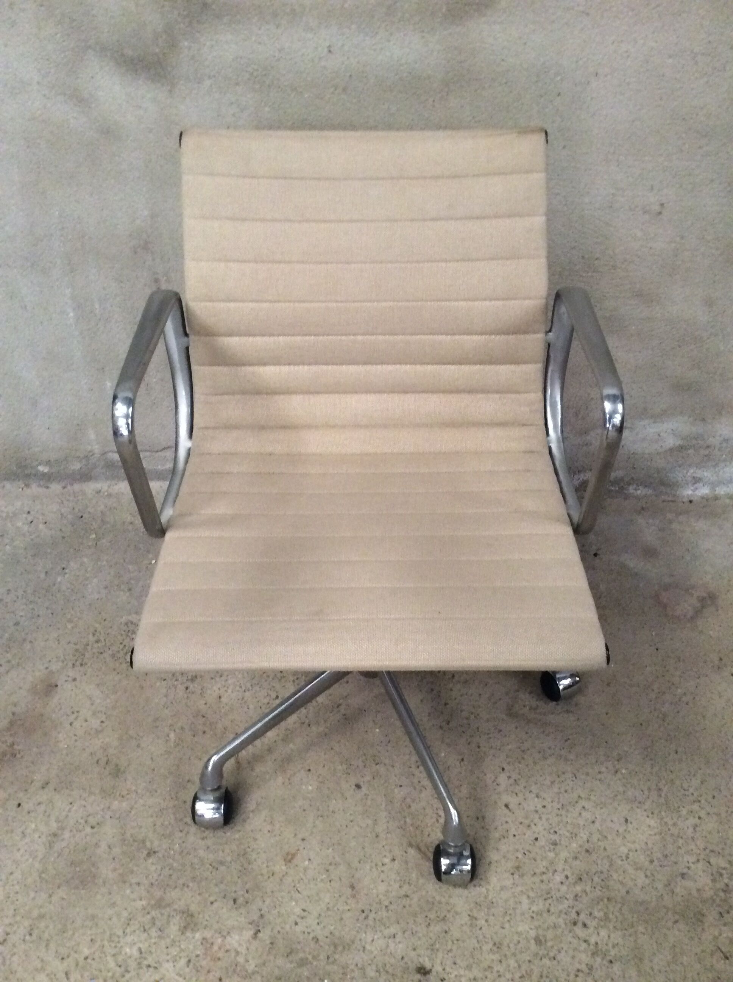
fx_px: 906
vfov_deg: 56.9
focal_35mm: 32
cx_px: 366
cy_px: 491
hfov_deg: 44.1
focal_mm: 3.3
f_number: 2.4
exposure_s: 1/17
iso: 400
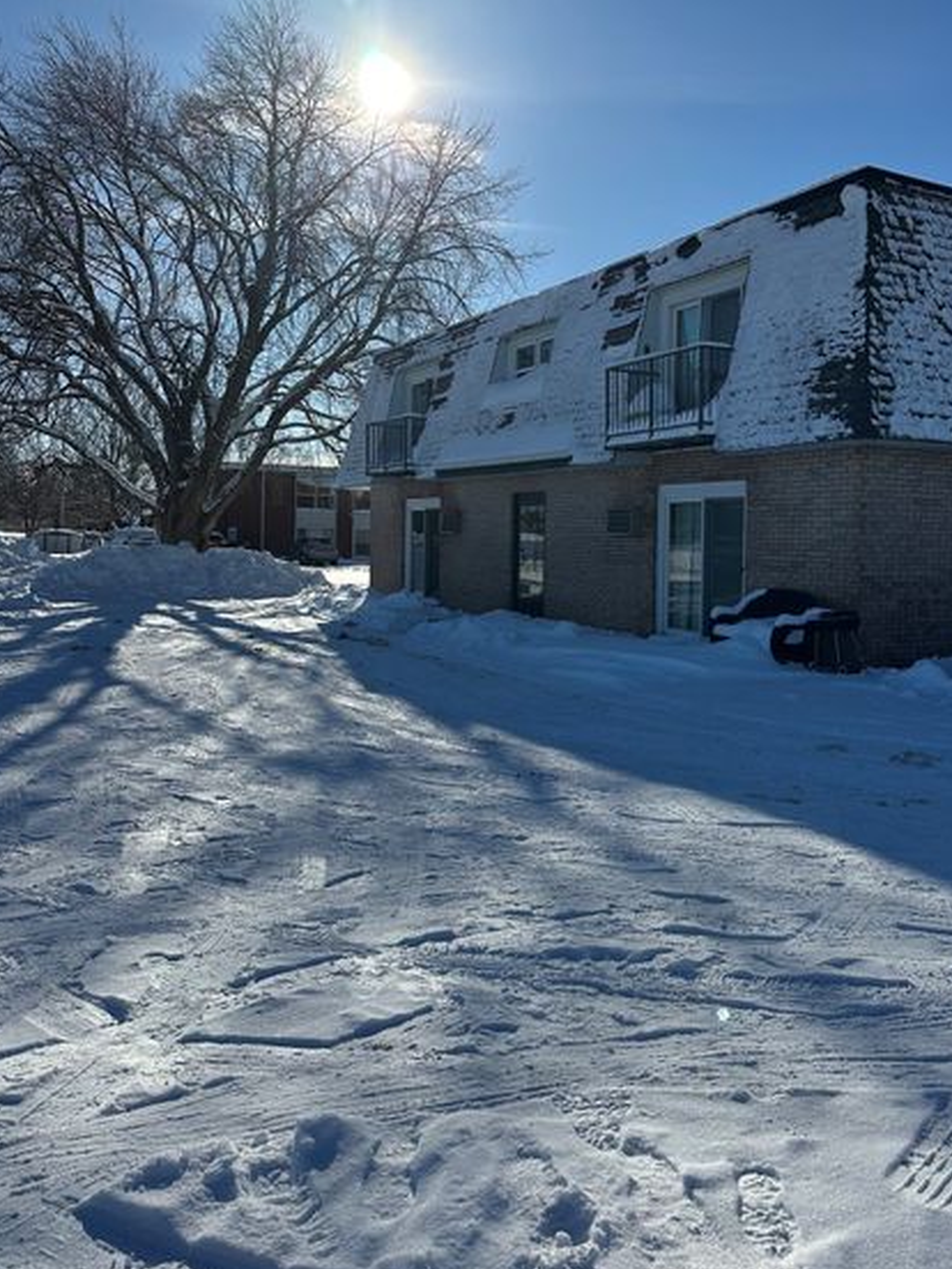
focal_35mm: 29
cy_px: 544
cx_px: 559
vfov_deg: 61.4
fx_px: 1063
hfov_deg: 48.0
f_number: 1.78
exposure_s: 1/9709
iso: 80
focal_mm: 6.86
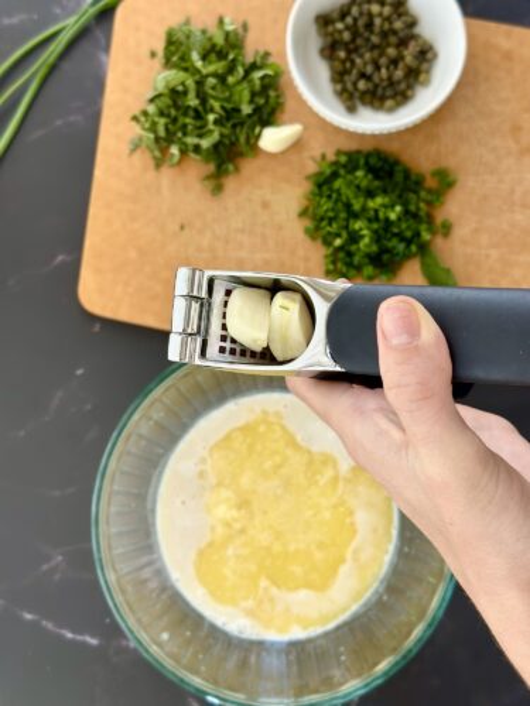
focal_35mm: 48
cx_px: 265
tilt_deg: -82.3
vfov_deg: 39.7
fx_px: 980
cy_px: 353
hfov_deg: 30.3
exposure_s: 1/106
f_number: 1.78
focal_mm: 6.86
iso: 125
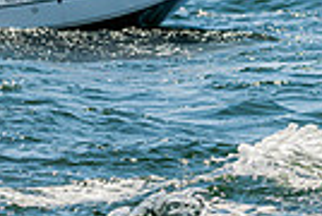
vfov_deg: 2.1
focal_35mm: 657
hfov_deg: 3.1
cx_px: 710
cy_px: -155
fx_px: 5890
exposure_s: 1/1000
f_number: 5.6
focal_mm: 125
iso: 320
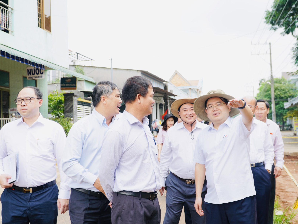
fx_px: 349
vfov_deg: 35.5
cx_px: 143
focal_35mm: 41
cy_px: 120
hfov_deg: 46.2
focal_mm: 23
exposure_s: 1/250
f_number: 4
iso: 125
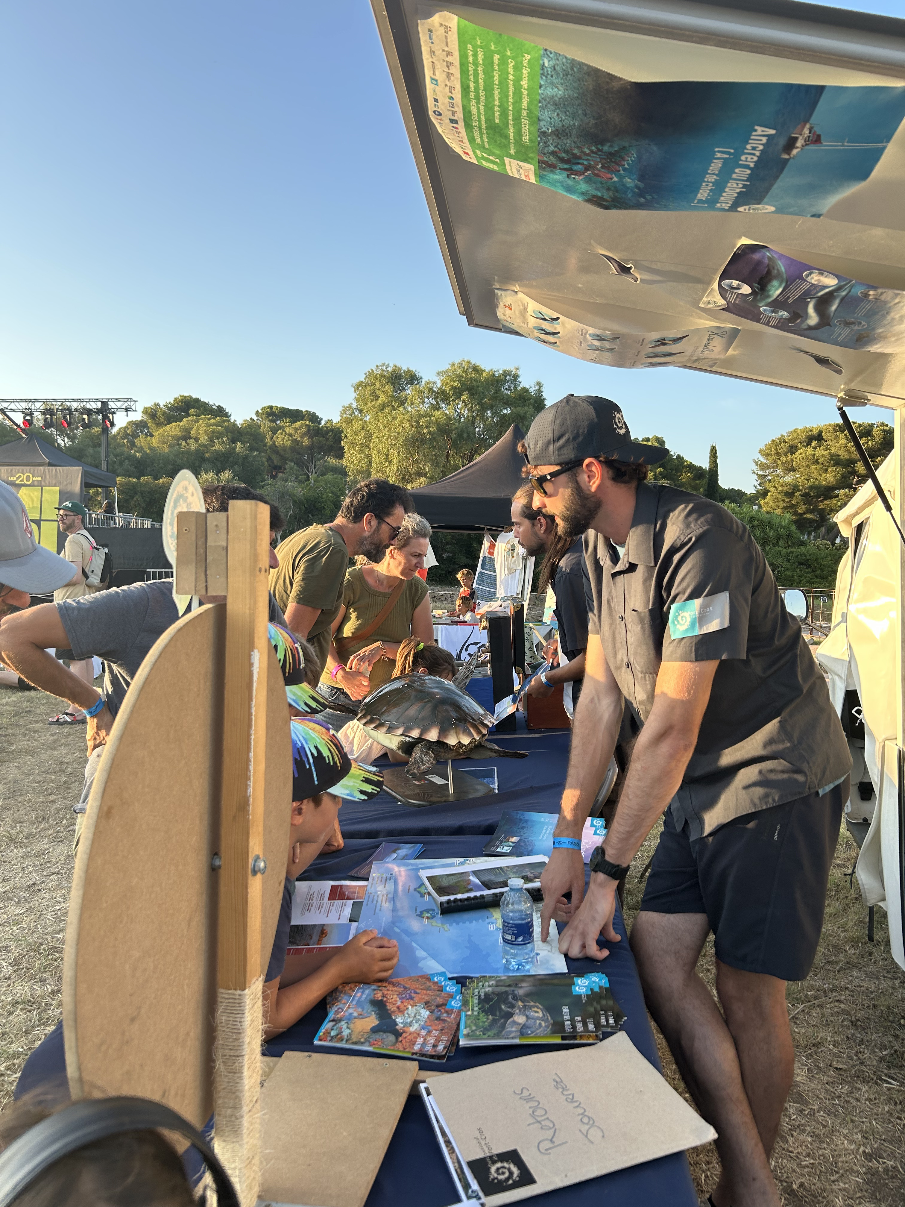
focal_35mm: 26
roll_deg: -1.2
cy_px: 604
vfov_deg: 67.3
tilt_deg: -0.7
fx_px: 906
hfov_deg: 53.1
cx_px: 452
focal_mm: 5.7
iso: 50
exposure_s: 1/544
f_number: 1.5
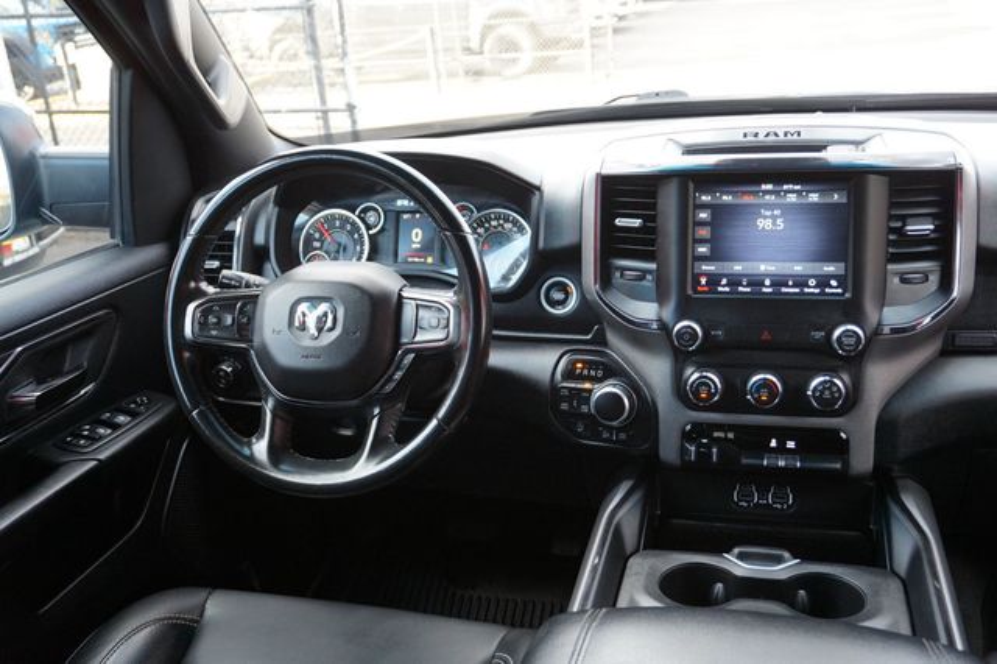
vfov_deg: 36.8
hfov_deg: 53.2
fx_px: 996
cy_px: 332
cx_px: 498
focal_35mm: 36
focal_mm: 24
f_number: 4.5
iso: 640
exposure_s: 1/60
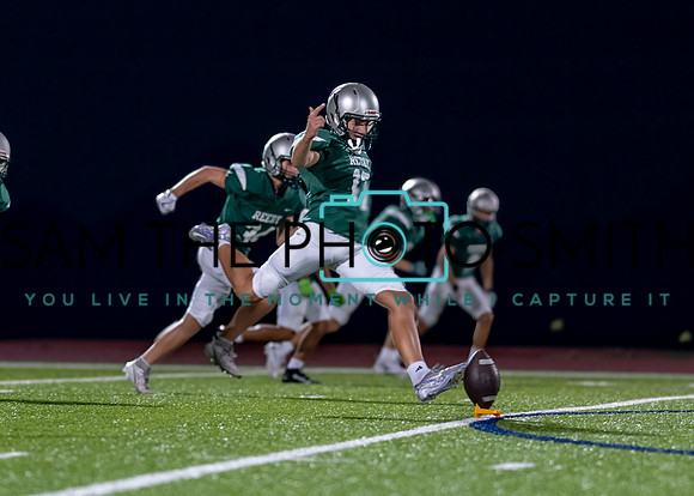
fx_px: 5994
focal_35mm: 304
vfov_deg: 4.7
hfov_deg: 6.6
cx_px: 306
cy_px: 208
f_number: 1.8
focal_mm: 135
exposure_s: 1/1000
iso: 1250
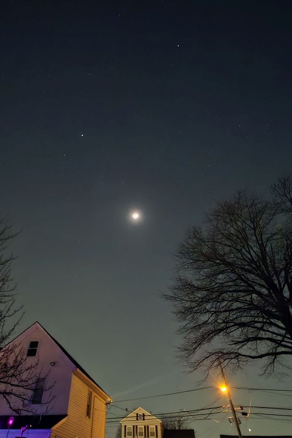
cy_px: 203
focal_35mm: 20
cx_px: 119
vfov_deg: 83.8
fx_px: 243
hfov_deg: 61.5
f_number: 1.9
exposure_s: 1/4
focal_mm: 2.2
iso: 2500
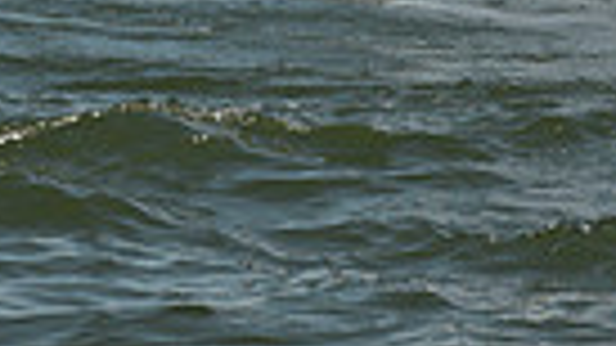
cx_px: 366
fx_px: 5961
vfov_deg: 3.2
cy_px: -953
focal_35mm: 365
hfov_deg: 5.9
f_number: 13
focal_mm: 82
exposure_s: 1/640
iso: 320
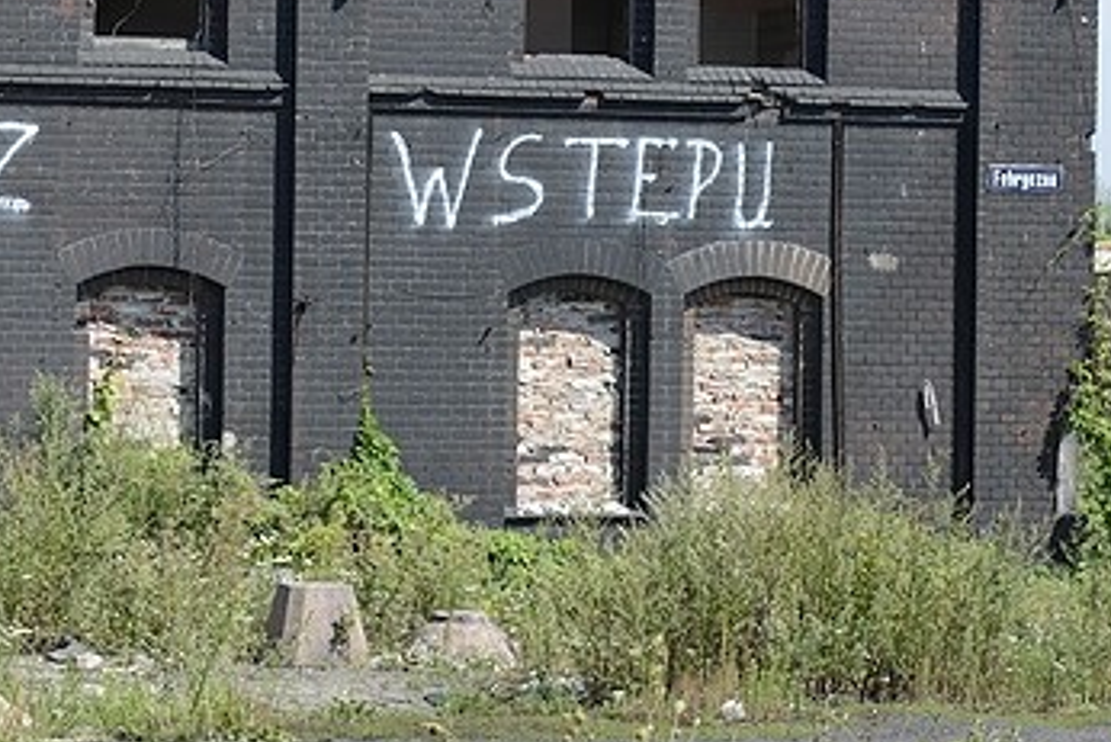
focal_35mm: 172
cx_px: 222
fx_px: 5310
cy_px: 236
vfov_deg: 8.0
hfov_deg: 11.9
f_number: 6.3
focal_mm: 85
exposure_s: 1/320
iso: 100
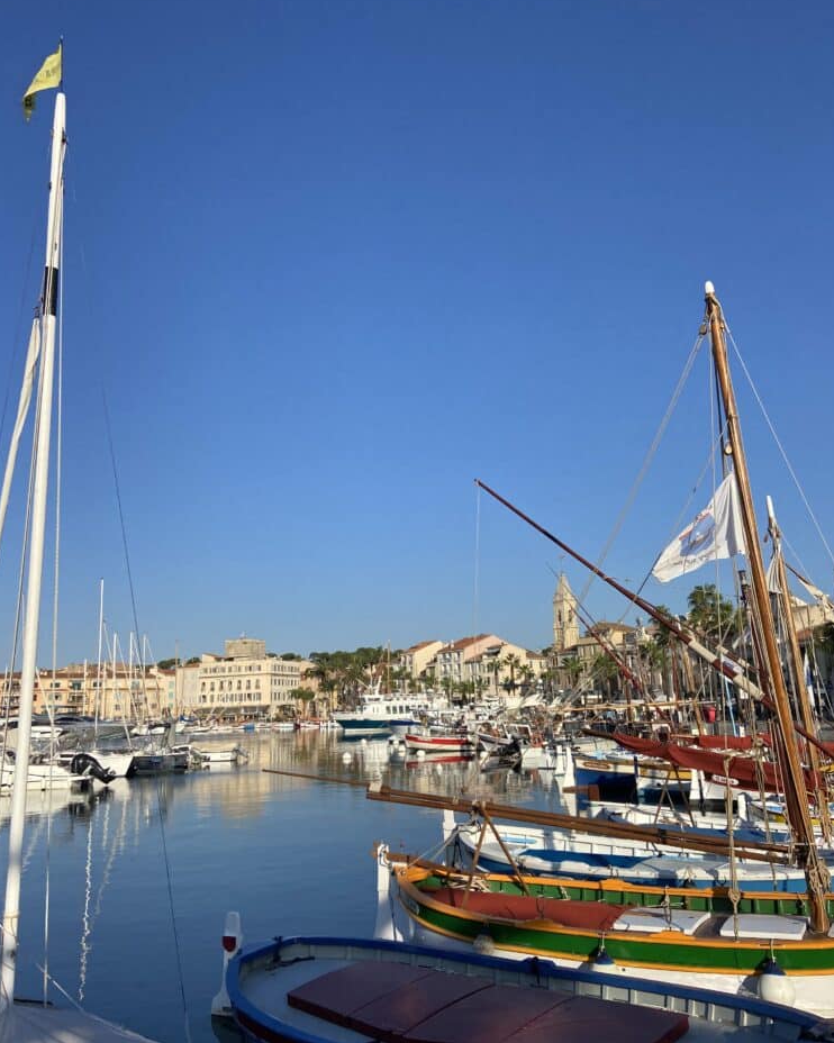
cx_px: 427
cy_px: 559
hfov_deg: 51.5
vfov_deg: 62.2
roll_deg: +0.8
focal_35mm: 28
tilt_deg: +11.3
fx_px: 864
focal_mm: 4.25
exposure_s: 1/3401
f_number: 1.8
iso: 32
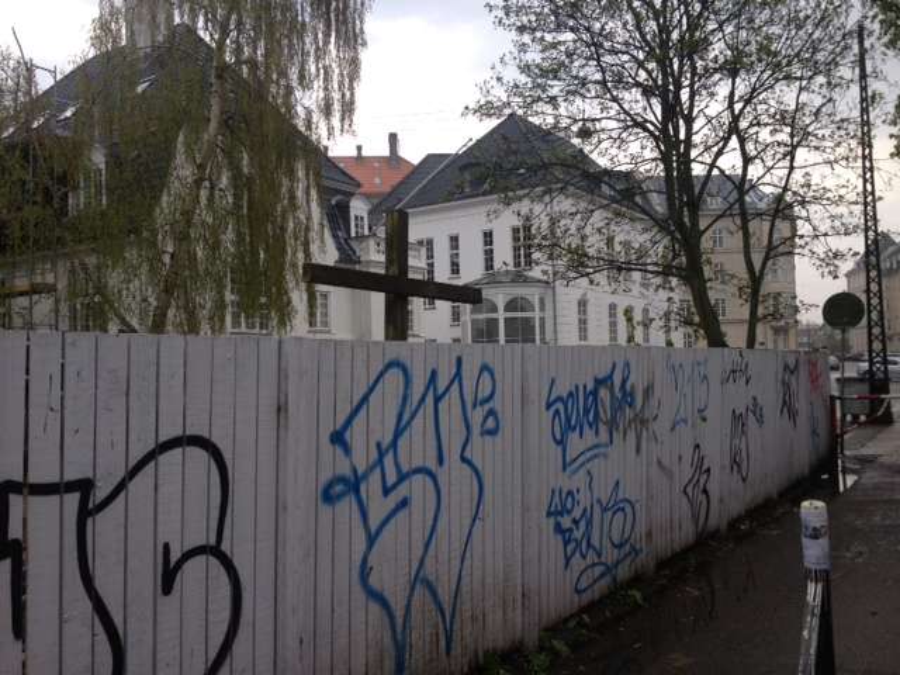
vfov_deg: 40.7
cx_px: 450
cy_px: 338
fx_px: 910
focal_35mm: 35
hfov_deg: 52.6
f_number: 2.4
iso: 50
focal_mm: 4.28
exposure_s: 1/905
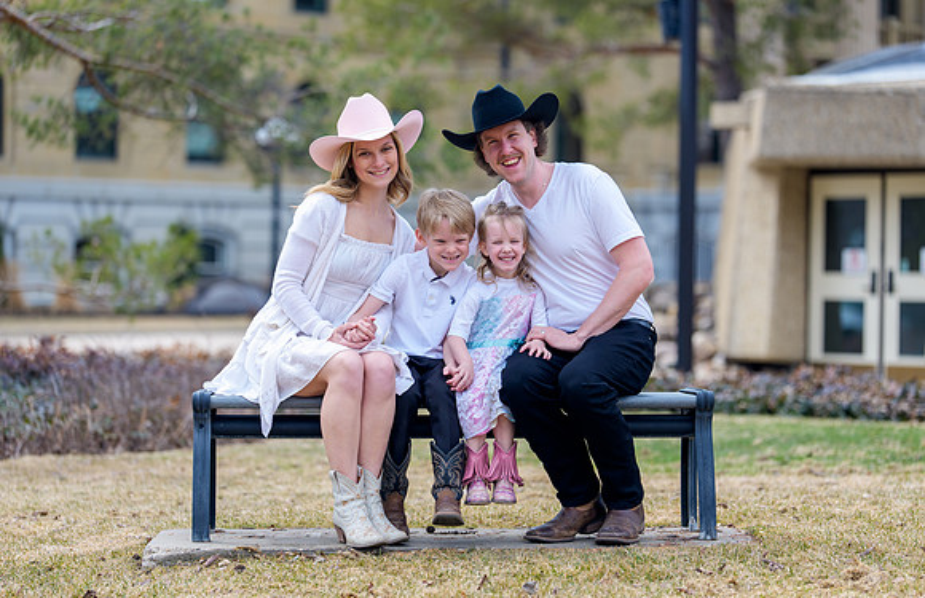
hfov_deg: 20.3
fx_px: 2584
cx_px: 488
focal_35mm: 102
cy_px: 325
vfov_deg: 13.2
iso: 100
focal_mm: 92
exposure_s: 1/2500
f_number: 2
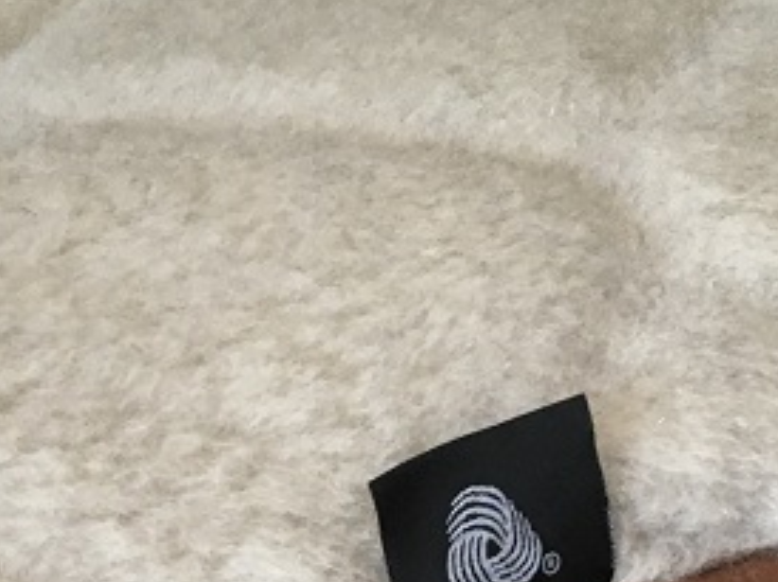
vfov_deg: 13.2
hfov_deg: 18.5
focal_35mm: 106
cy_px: 866
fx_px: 2380
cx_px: 301
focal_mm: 4.15
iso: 64
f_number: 2.2
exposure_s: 1/33
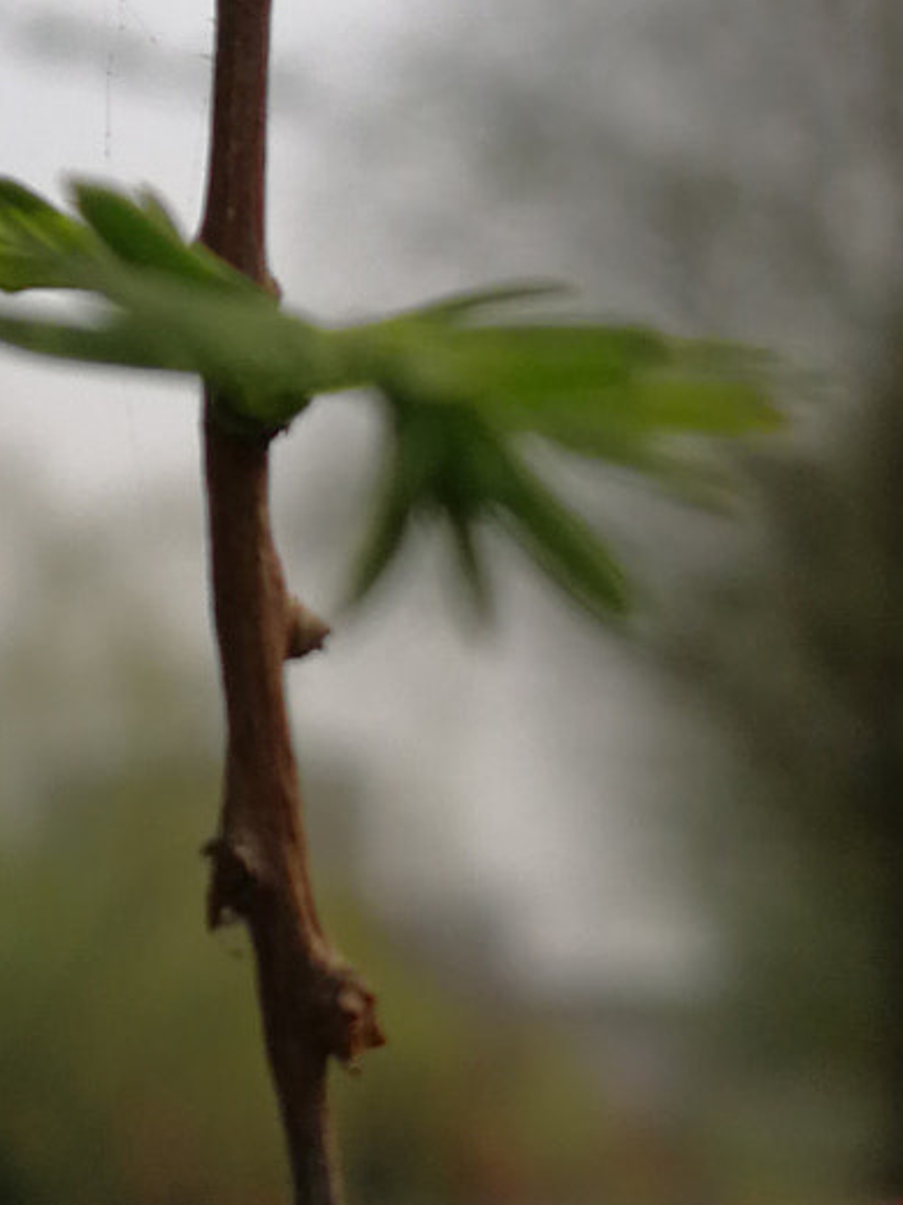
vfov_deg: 18.0
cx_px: 14
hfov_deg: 13.5
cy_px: 144
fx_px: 3758
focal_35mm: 108
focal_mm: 3.95
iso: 50
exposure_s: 1/2278
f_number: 2.2
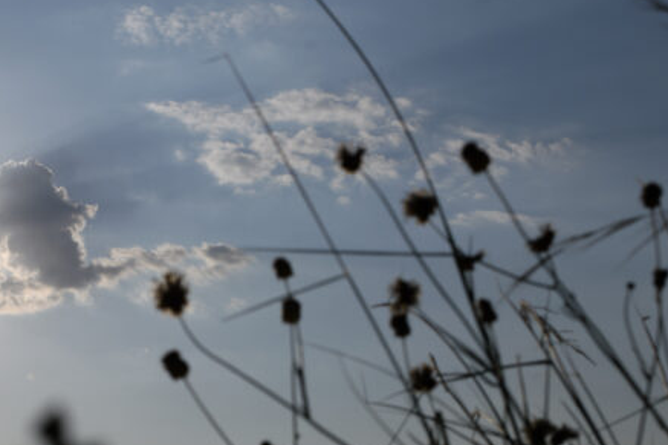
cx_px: 206
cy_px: 489
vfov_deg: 16.2
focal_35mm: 82
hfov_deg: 24.6
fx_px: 1521
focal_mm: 35
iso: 400
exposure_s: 1/5000
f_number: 11
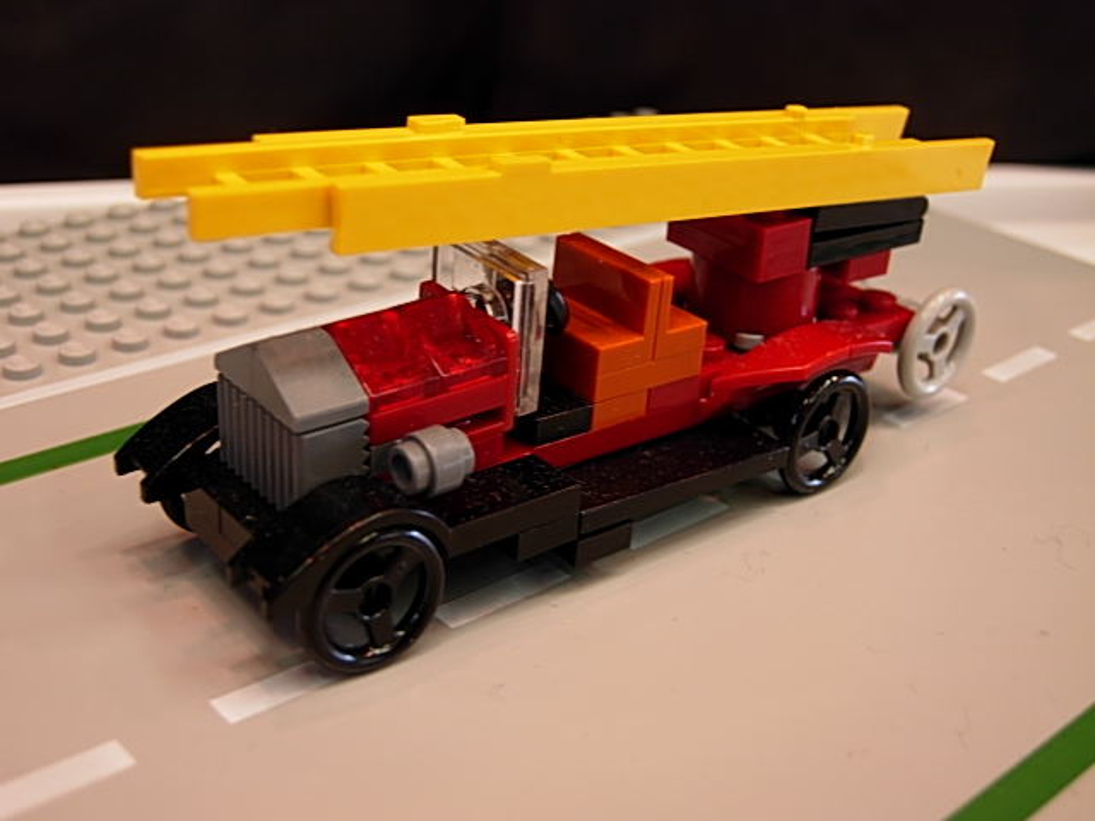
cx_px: 548
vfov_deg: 30.3
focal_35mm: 48
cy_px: 410
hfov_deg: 39.7
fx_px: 1518
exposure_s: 1/7.3
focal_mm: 10.1
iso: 50
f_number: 3.1
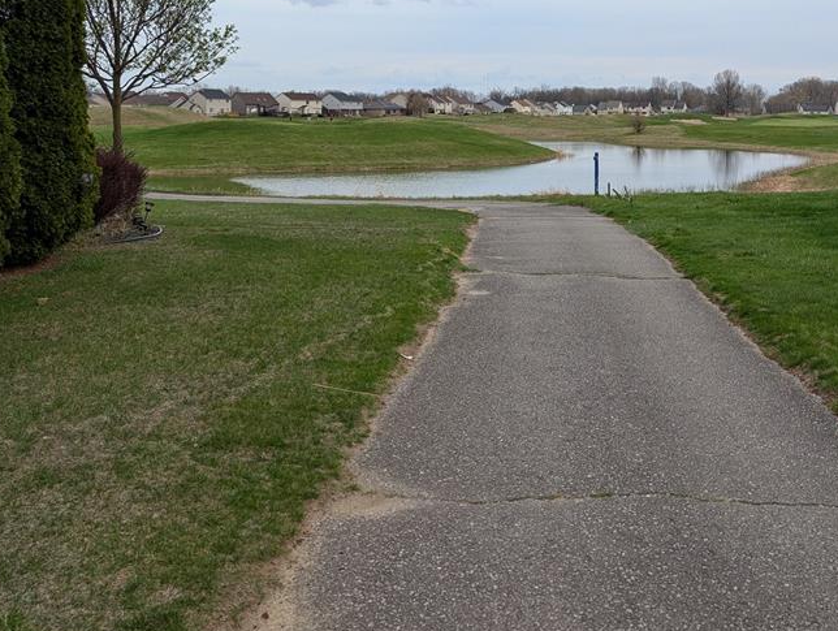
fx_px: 921
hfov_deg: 48.5
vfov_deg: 36.8
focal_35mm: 38
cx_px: 518
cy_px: 146
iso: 23
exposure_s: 1/282
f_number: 1.68
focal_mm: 6.9
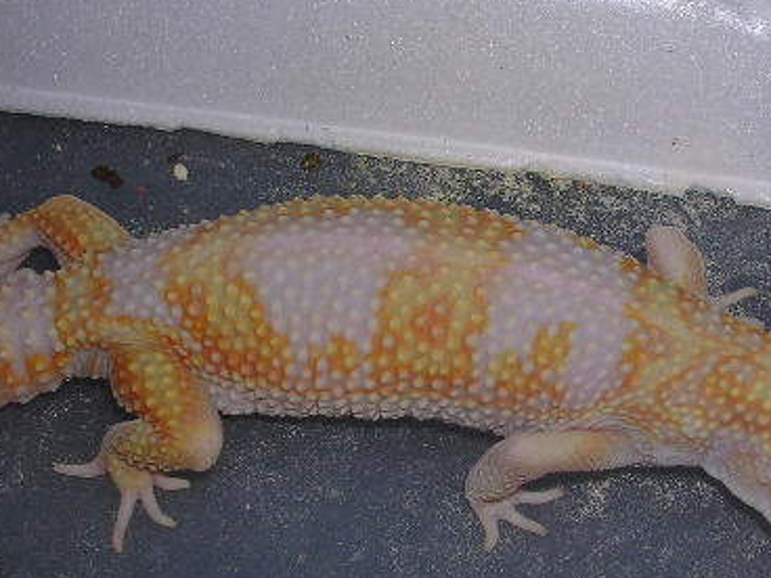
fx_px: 1470
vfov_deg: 22.2
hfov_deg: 29.3
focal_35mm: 66
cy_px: 371
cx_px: 488
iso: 50
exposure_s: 1/60.1
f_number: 5.6
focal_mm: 5.8
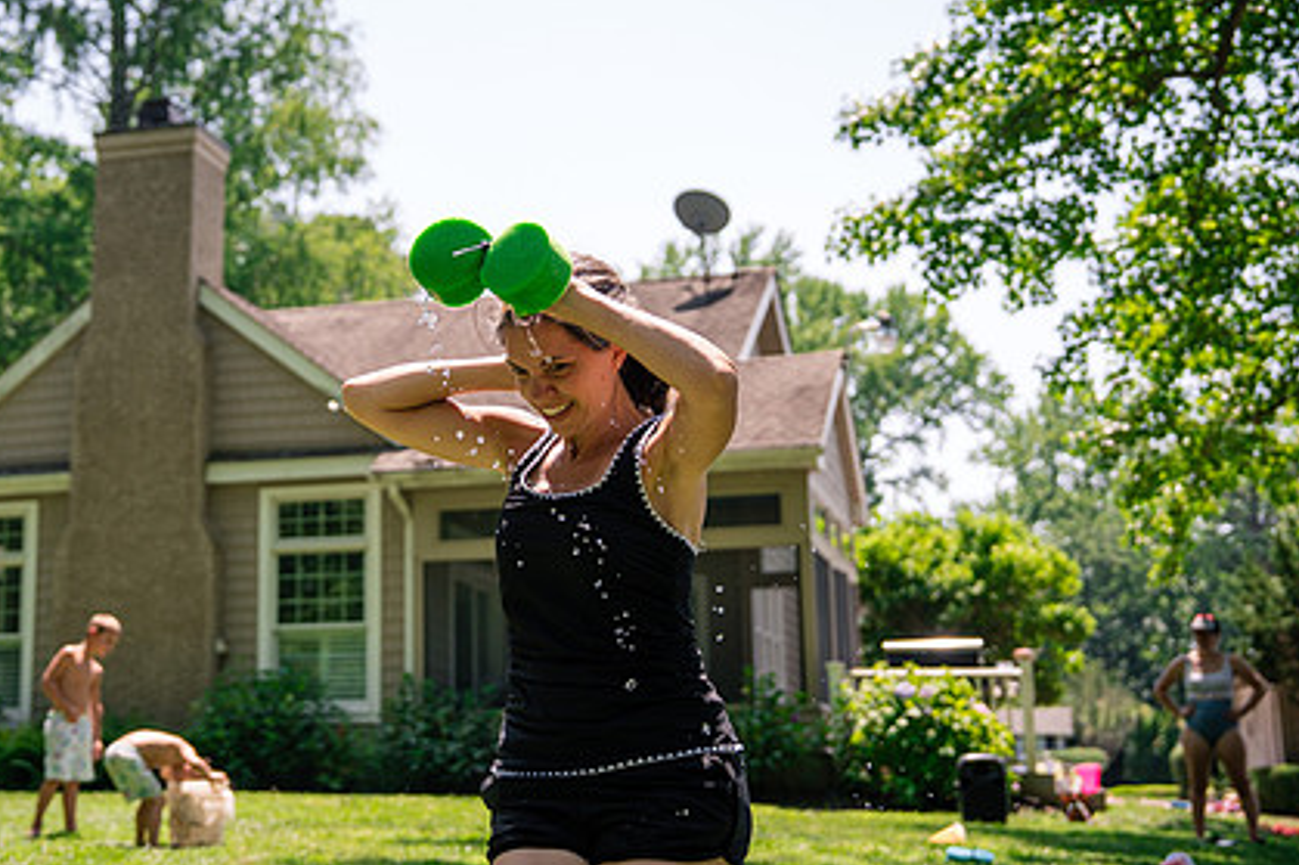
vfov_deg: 25.0
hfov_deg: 36.7
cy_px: 429
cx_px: 484
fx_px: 1948
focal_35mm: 54
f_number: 2.8
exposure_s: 1/2000
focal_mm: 39
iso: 250
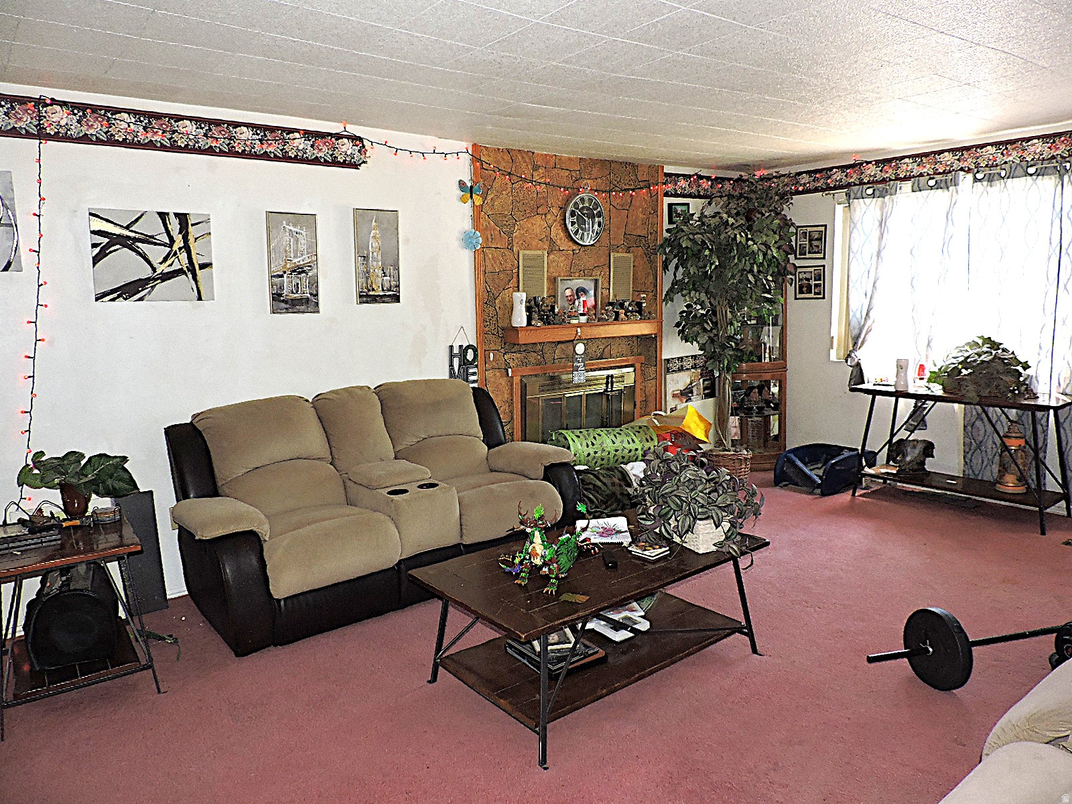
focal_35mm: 24
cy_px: 402
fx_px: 743
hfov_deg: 71.6
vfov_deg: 56.8
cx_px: 536
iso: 200
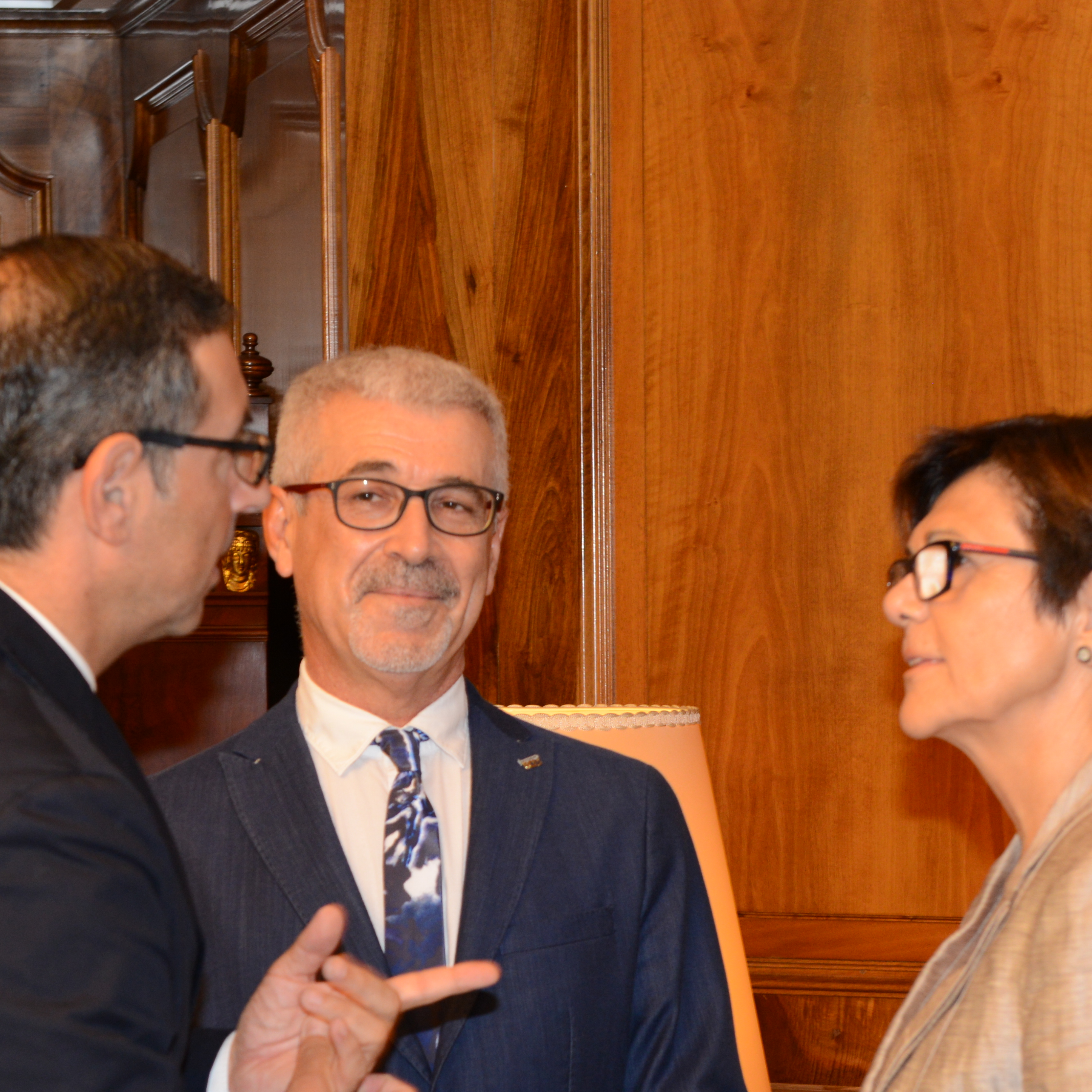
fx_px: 5175
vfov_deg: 12.0
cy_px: 858
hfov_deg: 12.0
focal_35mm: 145
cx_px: 476
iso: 800
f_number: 5
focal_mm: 66
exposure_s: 1/30
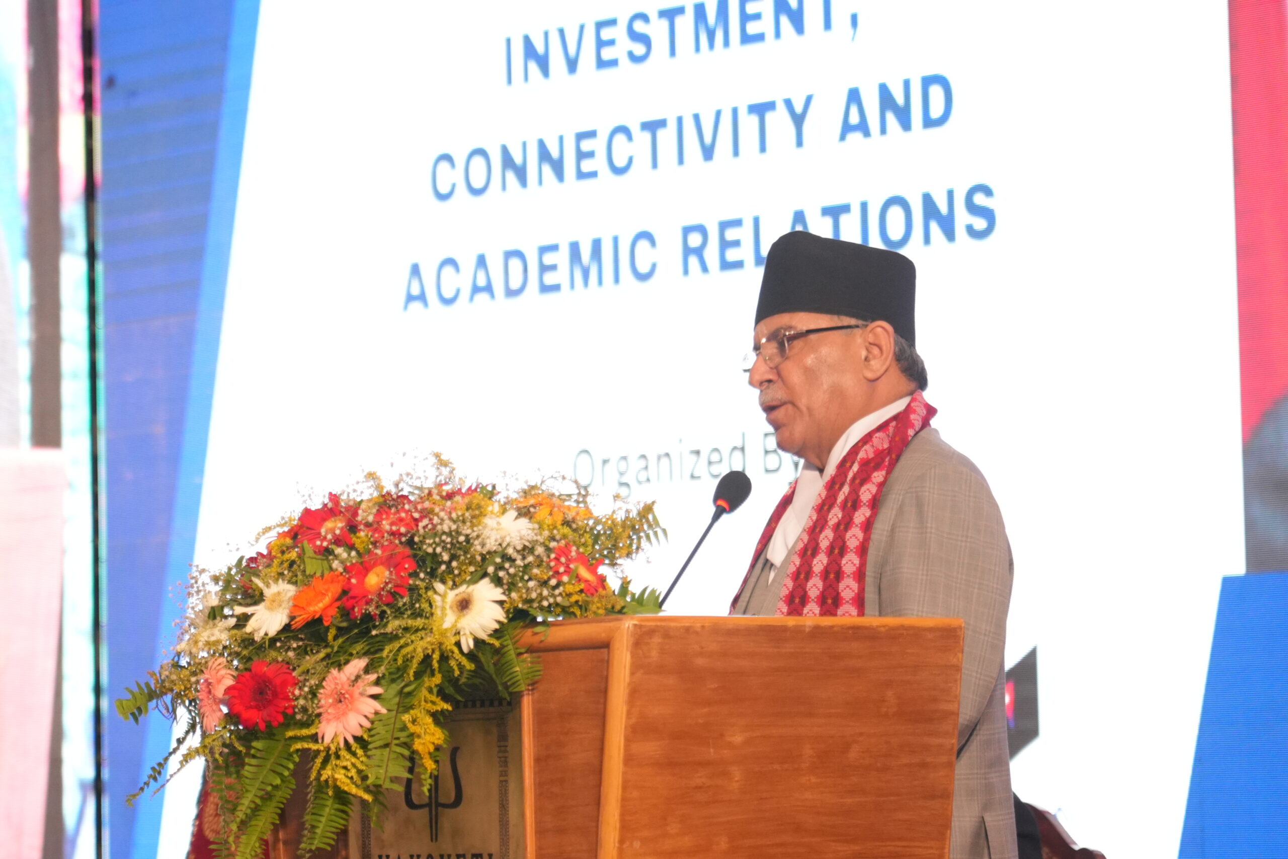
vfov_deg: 8.7
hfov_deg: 13.1
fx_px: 5617
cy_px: 430
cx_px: 644
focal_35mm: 157
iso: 3200
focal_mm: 105
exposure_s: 1/125
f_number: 4
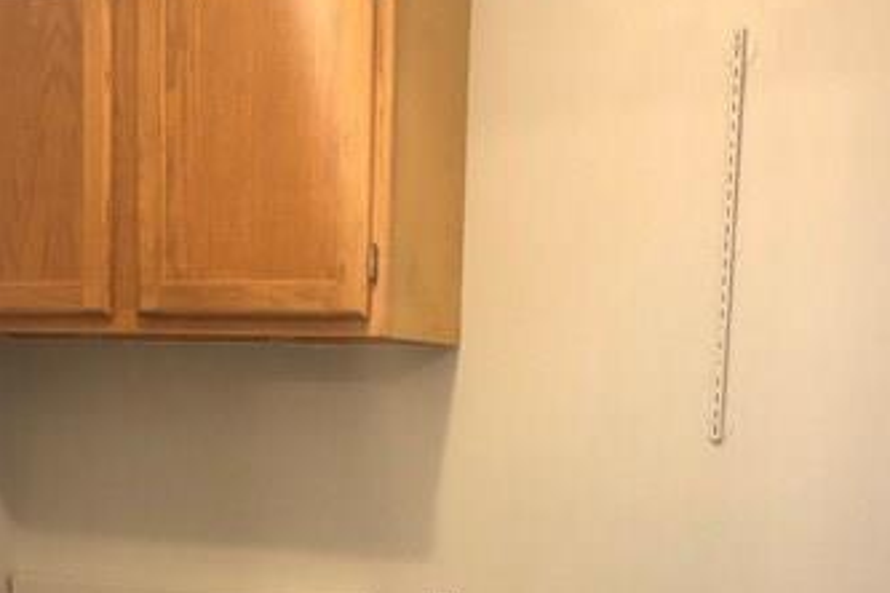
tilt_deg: -8.7
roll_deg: -1.7
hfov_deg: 35.6
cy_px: 649
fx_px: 1384
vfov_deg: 22.8
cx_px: 422
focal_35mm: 56
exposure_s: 1/7
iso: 80
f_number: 1.8
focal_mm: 3.99
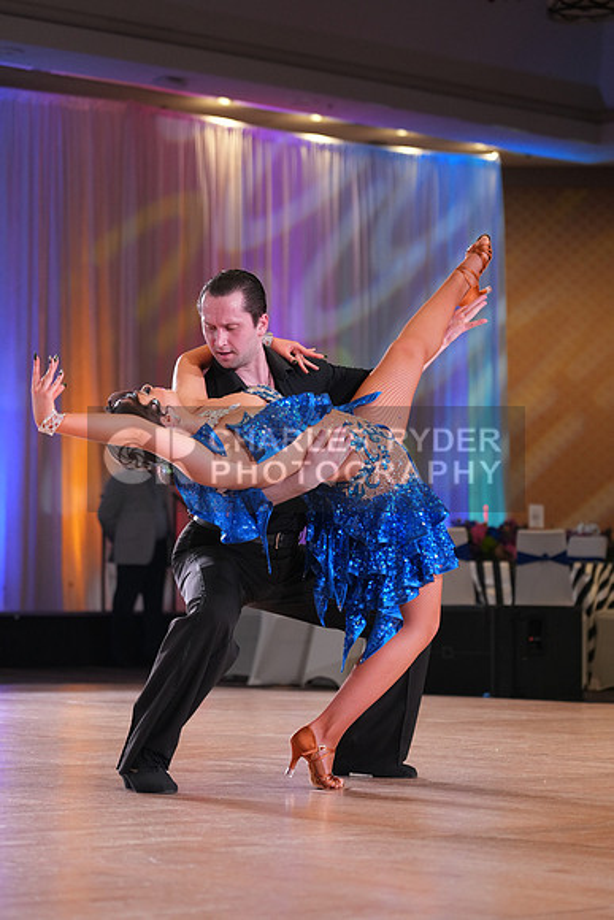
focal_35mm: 105
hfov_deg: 13.0
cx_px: 307
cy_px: 460
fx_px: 2684
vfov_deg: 19.5
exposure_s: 1/400
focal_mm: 105
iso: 2500
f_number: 4
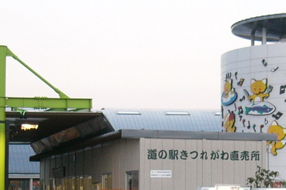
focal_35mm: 110
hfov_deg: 18.6
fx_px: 873
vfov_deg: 12.4
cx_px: 185
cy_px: 157
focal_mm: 5.8
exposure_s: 1/30
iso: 100
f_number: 2.8
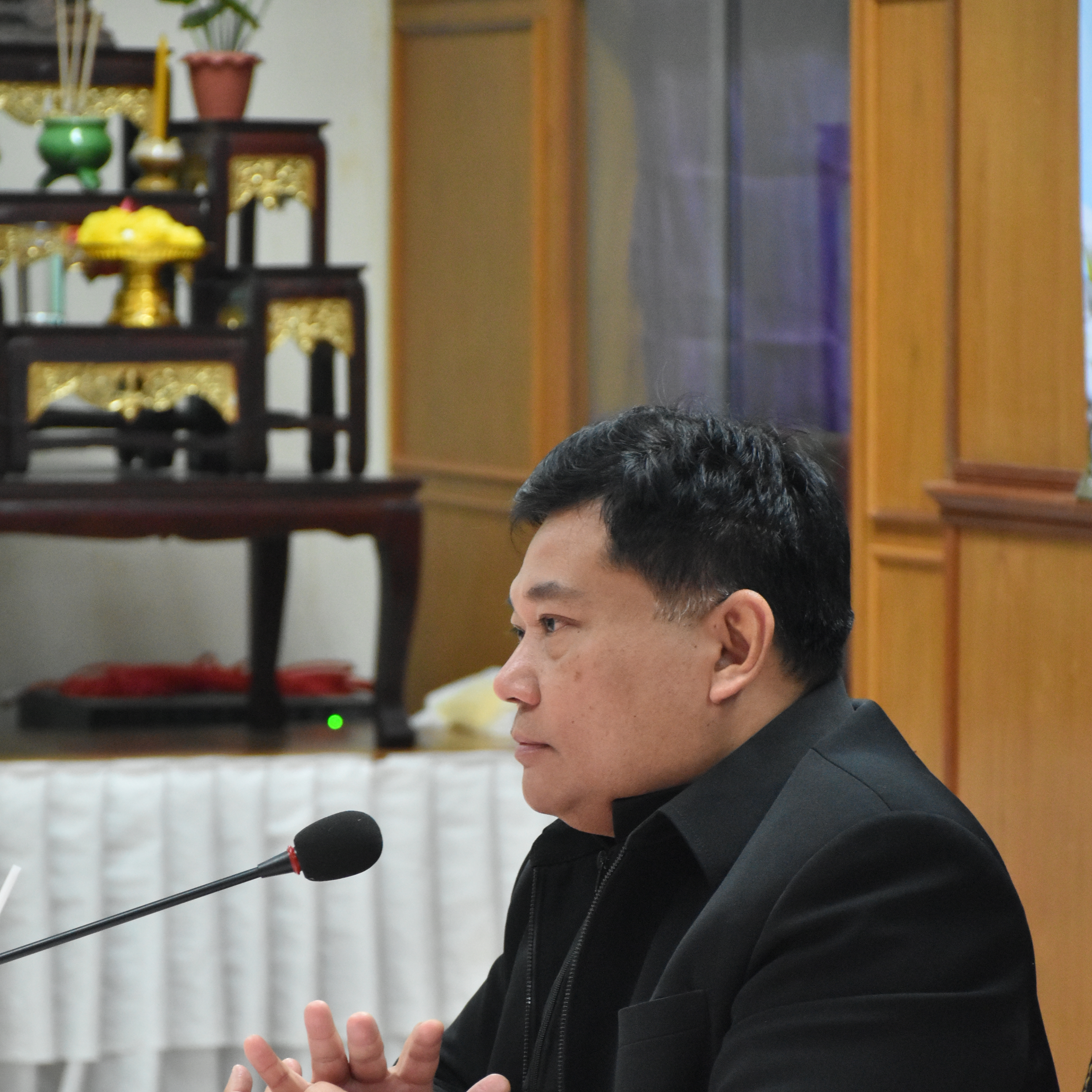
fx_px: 6519
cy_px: 763
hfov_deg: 9.6
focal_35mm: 183
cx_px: 546
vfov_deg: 9.6
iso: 2500
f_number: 5.3
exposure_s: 1/125
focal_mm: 95
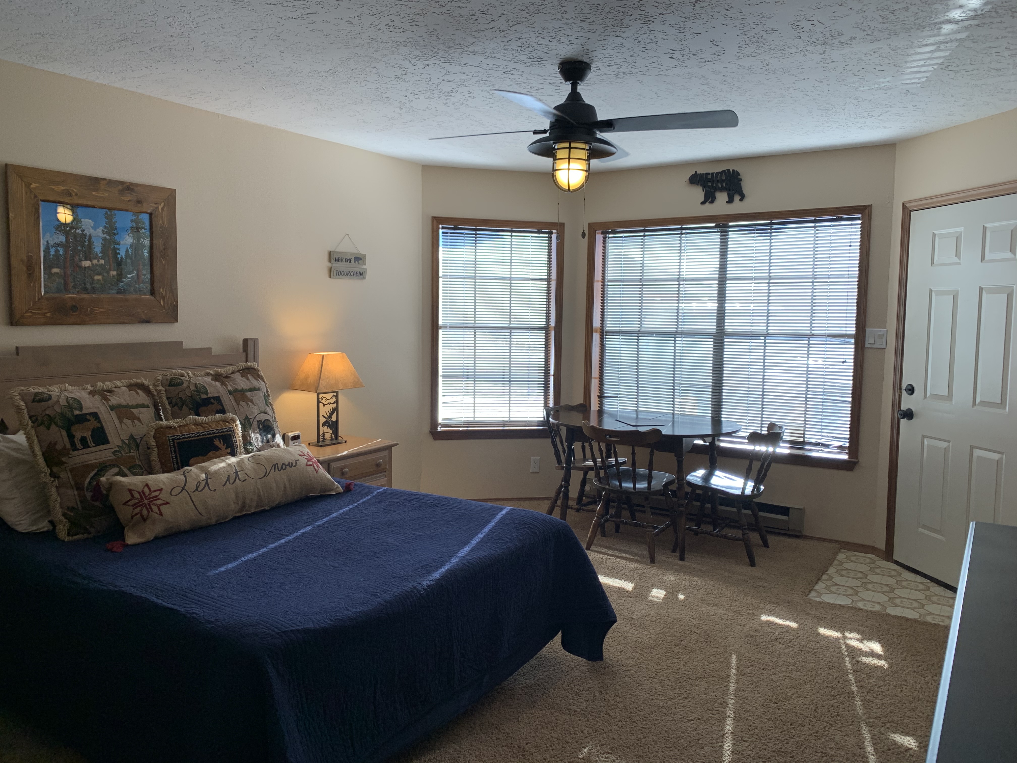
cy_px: 382
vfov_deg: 53.1
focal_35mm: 26
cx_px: 508
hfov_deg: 67.3
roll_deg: -0.4
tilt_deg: -4.5
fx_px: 764
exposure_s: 1/120
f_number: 1.8
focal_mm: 4.25
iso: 50
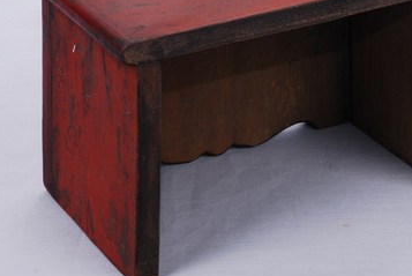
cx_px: 272
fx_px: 2004
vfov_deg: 7.9
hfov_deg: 11.7
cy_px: 105
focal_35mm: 175
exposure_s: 1/80
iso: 100
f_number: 20
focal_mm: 65
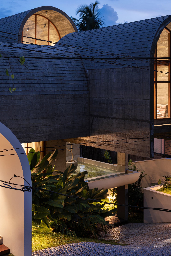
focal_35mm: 50
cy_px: 128
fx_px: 356
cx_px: 86
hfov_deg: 27.0
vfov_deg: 39.6
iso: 160
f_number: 7.1
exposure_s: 1.6
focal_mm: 50
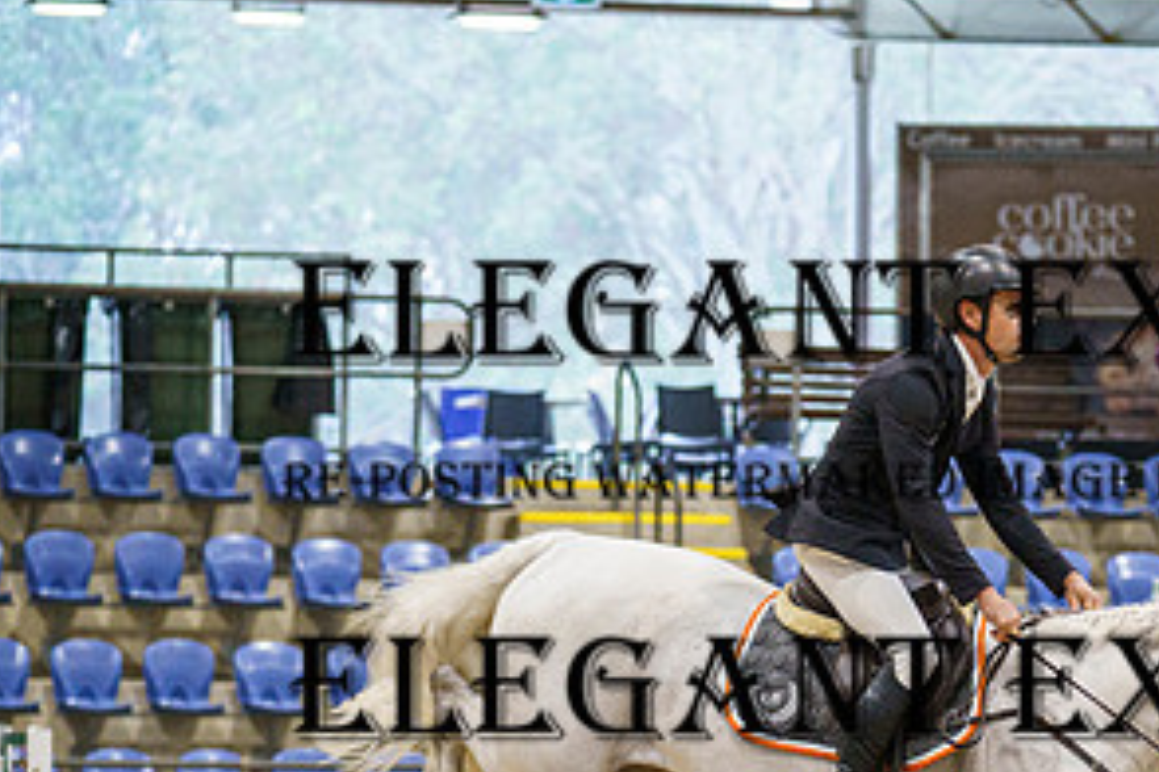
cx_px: 1199
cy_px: 832
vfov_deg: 6.1
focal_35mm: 224
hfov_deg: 9.1
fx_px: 7211
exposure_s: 1/1000
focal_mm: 102
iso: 5000
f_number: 2.8
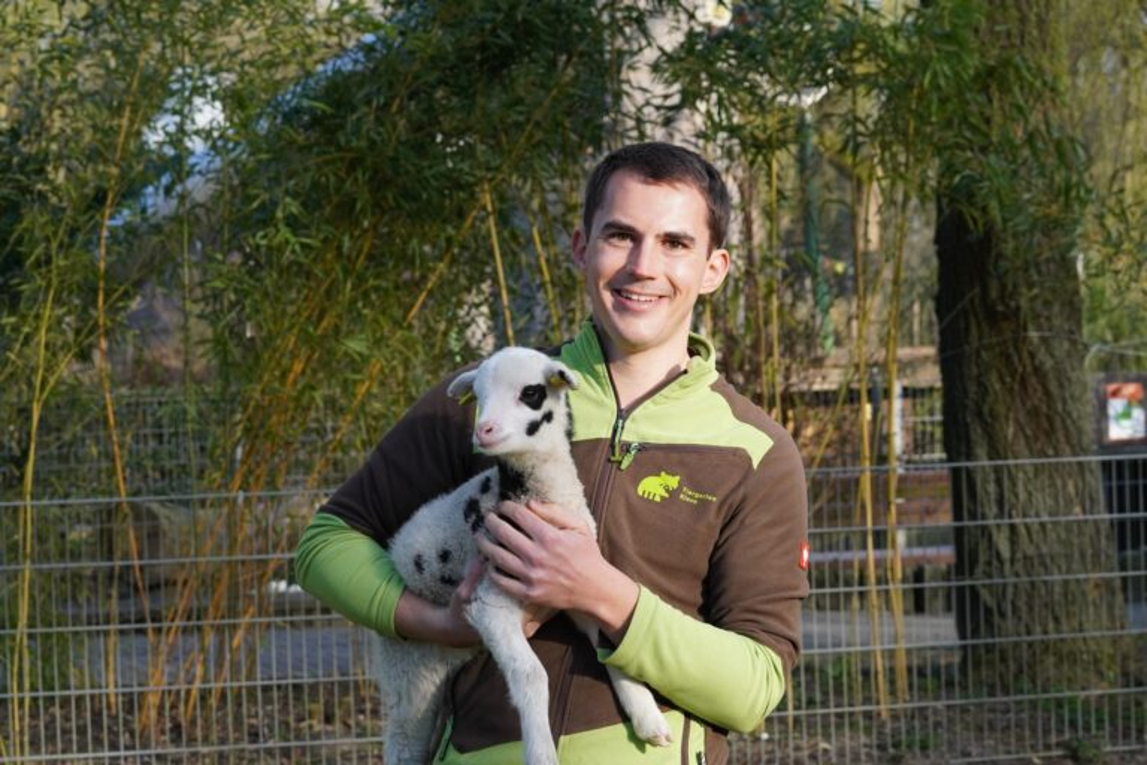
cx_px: 574
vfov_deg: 13.0
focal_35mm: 105
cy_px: 382
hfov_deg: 19.5
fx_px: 3345
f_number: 8
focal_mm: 70
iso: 800
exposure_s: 1/400
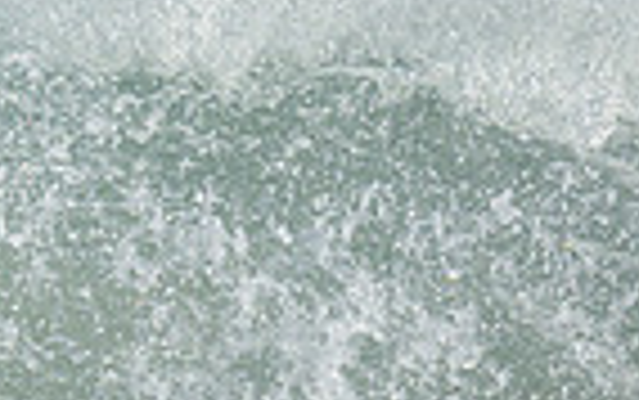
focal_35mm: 3844
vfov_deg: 0.3
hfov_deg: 0.5
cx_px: -660
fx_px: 66996
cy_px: -2
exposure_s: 1/2000
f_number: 6.3
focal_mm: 800
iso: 400
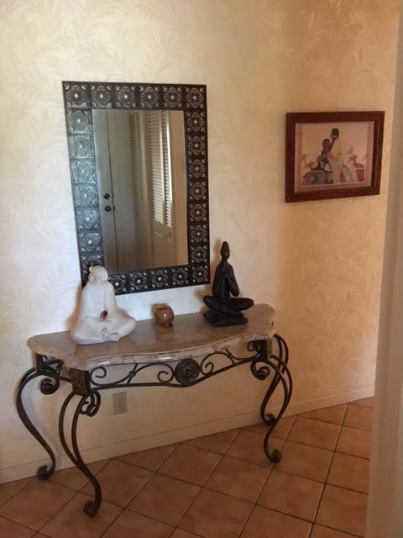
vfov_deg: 61.7
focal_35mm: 29
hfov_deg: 48.2
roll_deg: +2.1
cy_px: 269
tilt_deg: -14.8
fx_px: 450
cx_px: 202
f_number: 2.2
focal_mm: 4.15
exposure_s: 1/15
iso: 320
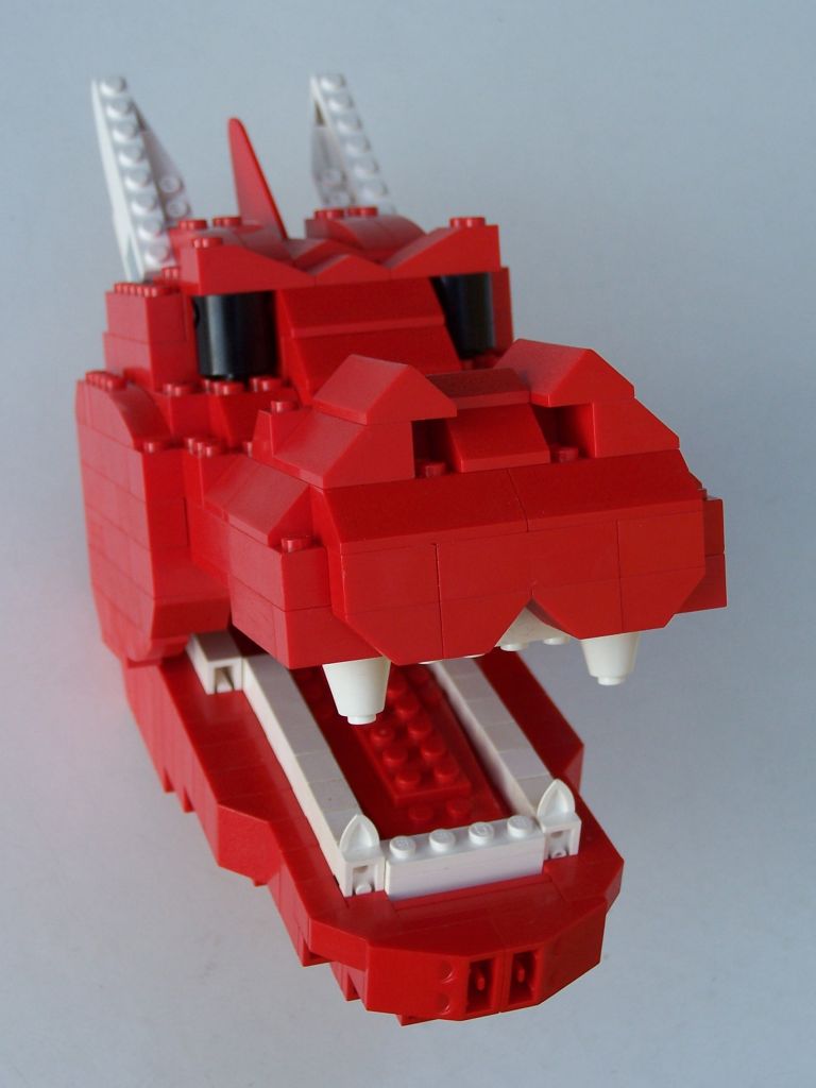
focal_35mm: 67
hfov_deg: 21.9
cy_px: 544
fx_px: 2106
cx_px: 408
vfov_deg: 29.0
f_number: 3.2
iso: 80
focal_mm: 11.1
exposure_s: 1/125
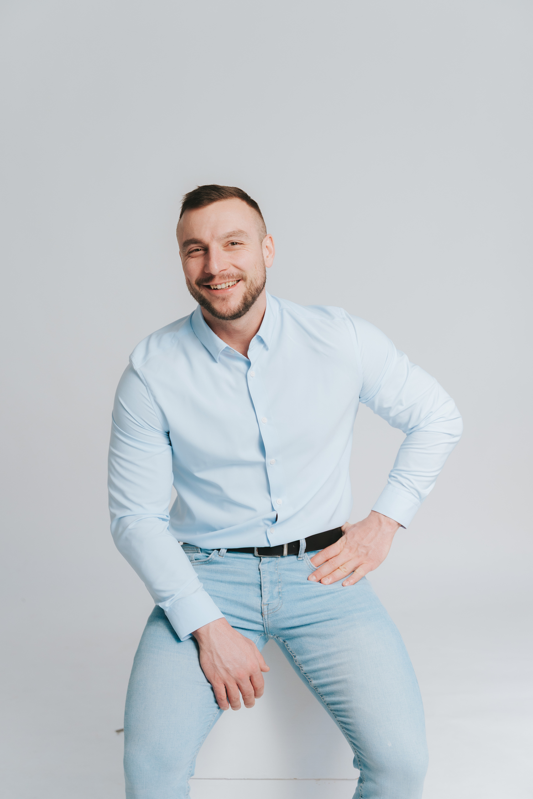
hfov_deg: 28.1
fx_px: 1066
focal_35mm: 48
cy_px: 400
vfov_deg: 41.1
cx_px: 266
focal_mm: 48
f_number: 3.2
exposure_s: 1/125
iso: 320
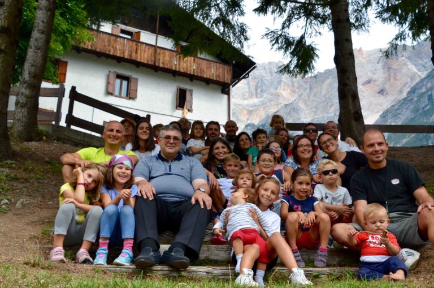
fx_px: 469
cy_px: 144
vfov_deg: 34.1
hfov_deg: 49.6
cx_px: 217
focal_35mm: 39
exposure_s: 1/250
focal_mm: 26
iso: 180
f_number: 8
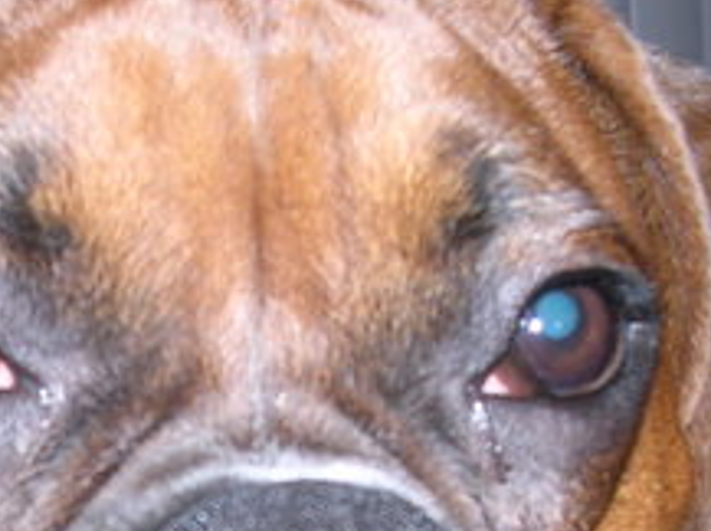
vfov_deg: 13.6
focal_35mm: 106
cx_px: 138
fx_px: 2174
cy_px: 585
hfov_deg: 18.4
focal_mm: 5.8
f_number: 2.8
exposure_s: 1/60.1
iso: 100
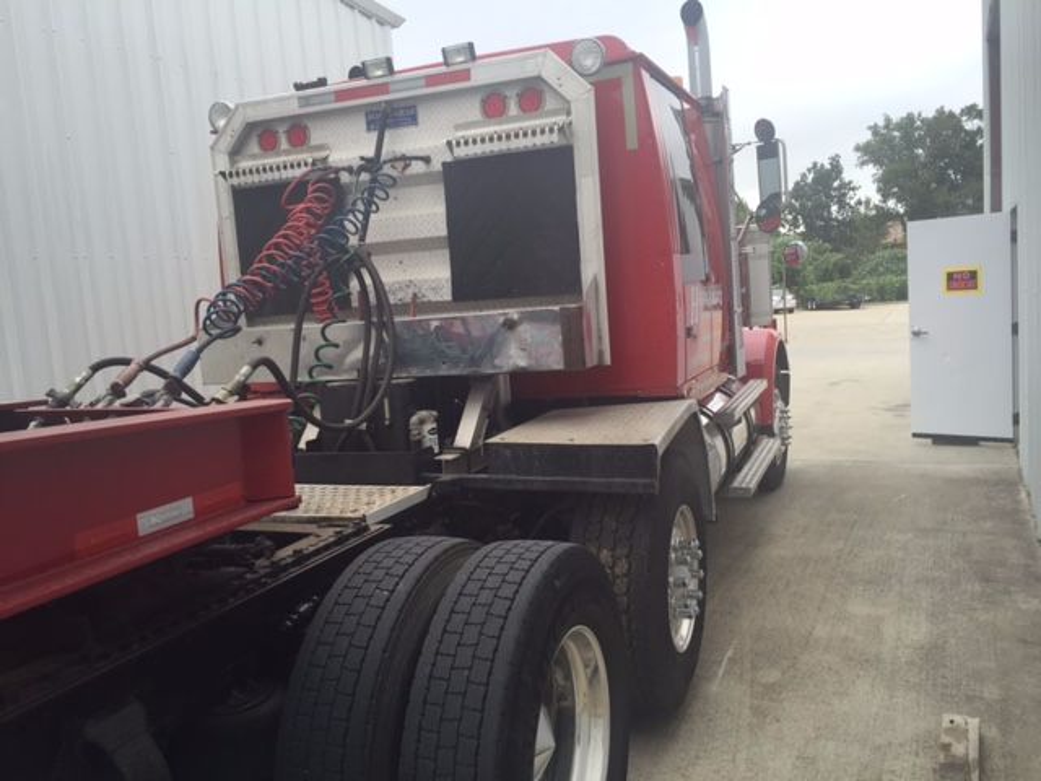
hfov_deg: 61.7
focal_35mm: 29
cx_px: 520
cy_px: 390
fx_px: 872
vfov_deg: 48.2
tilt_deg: -8.1
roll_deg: +4.2
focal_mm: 4.15
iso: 32
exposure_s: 1/243
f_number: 2.2
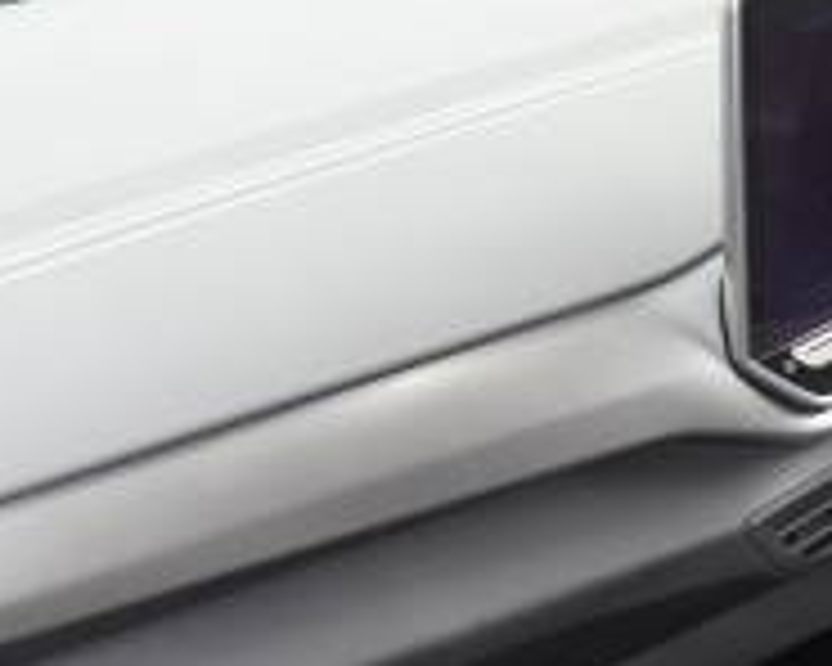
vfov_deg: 19.2
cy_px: 630
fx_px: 1921
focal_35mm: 78
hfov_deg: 22.1
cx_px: 1061
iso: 1250
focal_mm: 16
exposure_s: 1/200
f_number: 4
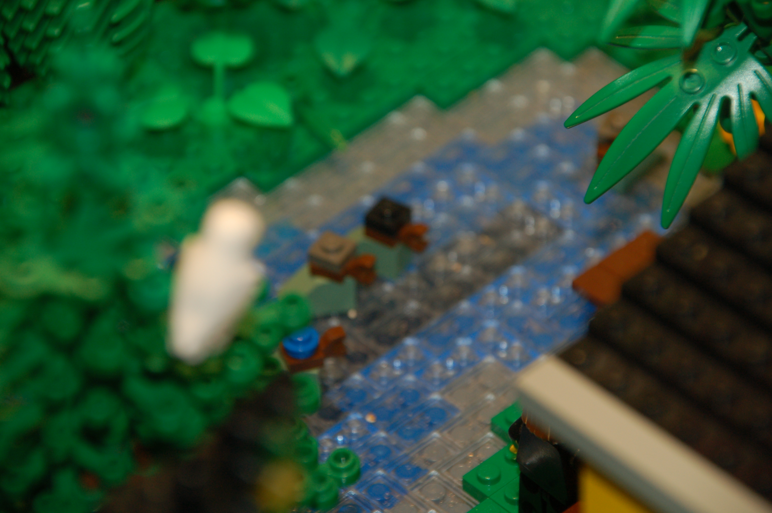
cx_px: 386
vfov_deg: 4.6
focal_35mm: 300
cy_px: 256
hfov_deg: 6.9
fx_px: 6428
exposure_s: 1/60
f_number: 6.3
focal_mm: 200
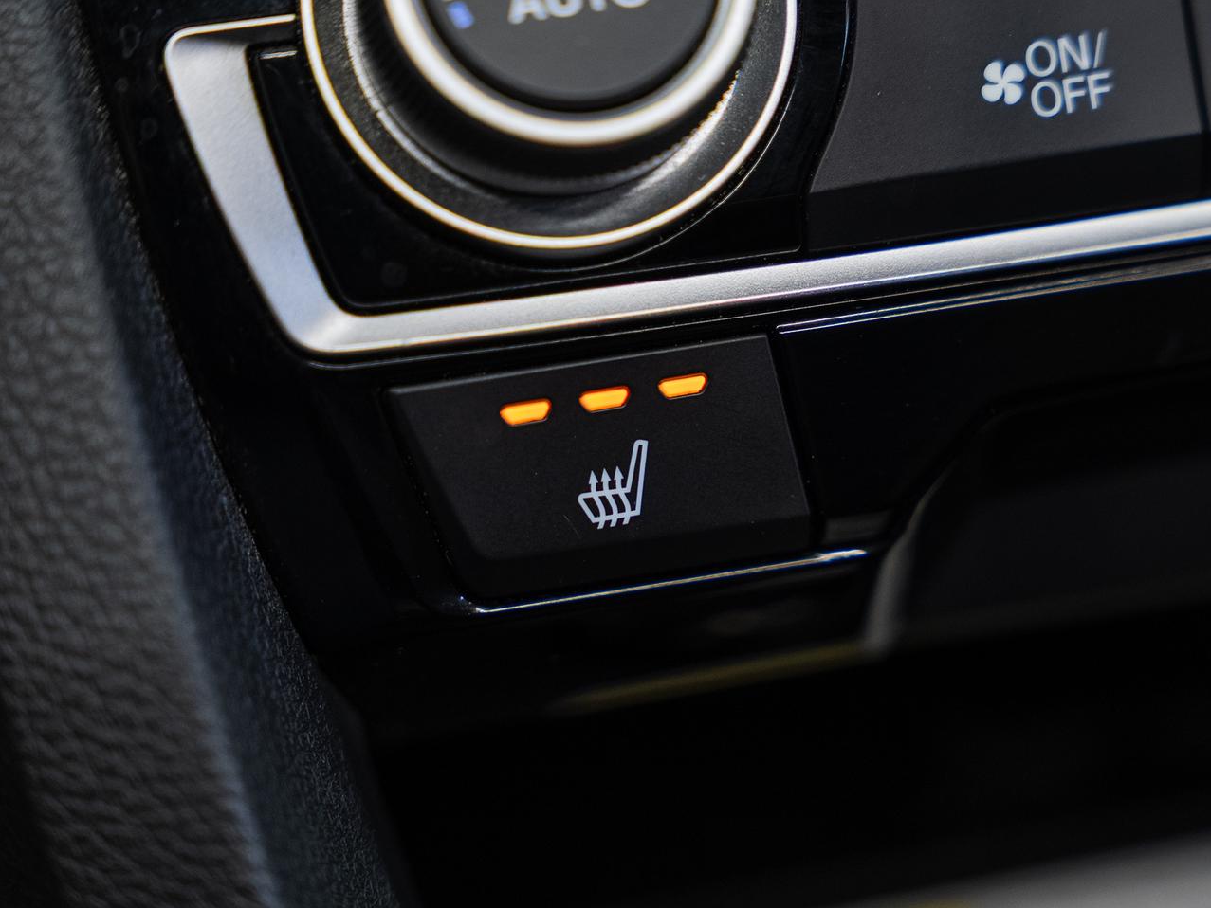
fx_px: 3114
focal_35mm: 89
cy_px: 467
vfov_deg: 16.6
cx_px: 634
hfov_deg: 22.0
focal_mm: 58.7
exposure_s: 1/40
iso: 640
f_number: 3.5
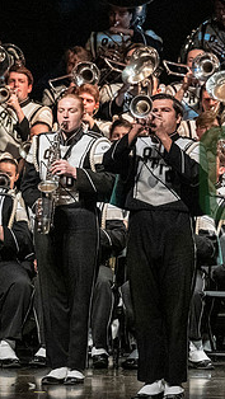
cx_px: 295
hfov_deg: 2.8
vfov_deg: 5.0
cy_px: 186
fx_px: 4606
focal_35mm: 435
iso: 4000
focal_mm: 150
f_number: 4
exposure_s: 1/500
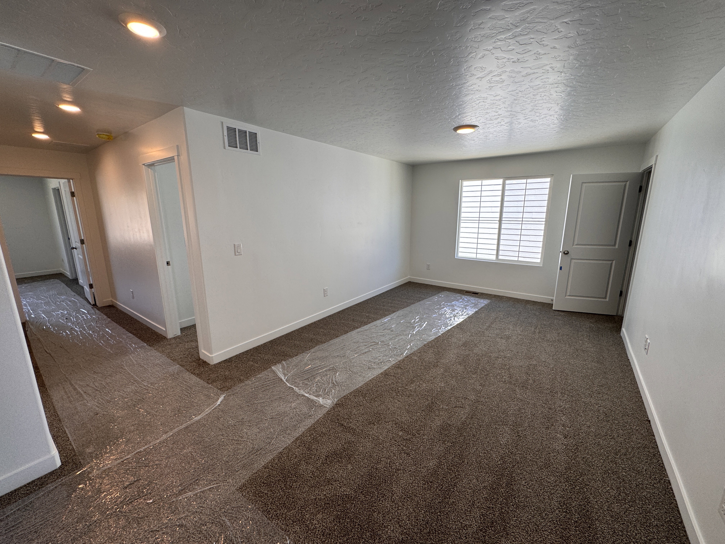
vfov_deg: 85.7
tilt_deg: -12.3
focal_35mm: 14
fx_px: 293
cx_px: 362
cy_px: 272
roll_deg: +0.1
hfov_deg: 102.1
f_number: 2.2
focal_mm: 2.22
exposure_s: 1/120
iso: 64
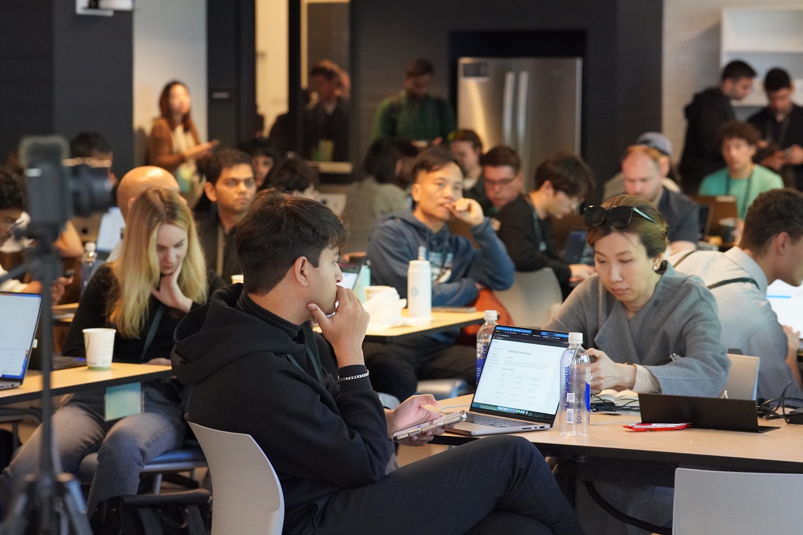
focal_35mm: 112
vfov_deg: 12.2
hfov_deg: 18.2
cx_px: 402
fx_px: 2509
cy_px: 268
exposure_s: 1/160
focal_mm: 75
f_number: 4
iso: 6400
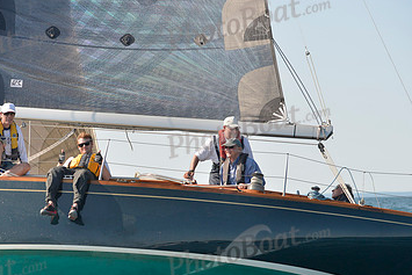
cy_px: 205
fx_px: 1832
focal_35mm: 160
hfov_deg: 12.8
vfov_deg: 8.6
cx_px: 108
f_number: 5
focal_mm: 98
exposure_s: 1/1000
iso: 400
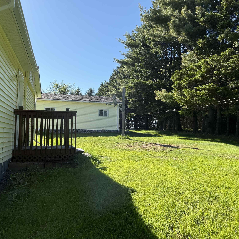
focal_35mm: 29
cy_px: 117
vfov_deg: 55.6
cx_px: 115
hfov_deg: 55.6
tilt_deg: +3.4
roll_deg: +0.2
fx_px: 227
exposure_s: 1/2370
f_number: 1.78
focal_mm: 6.76
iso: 100
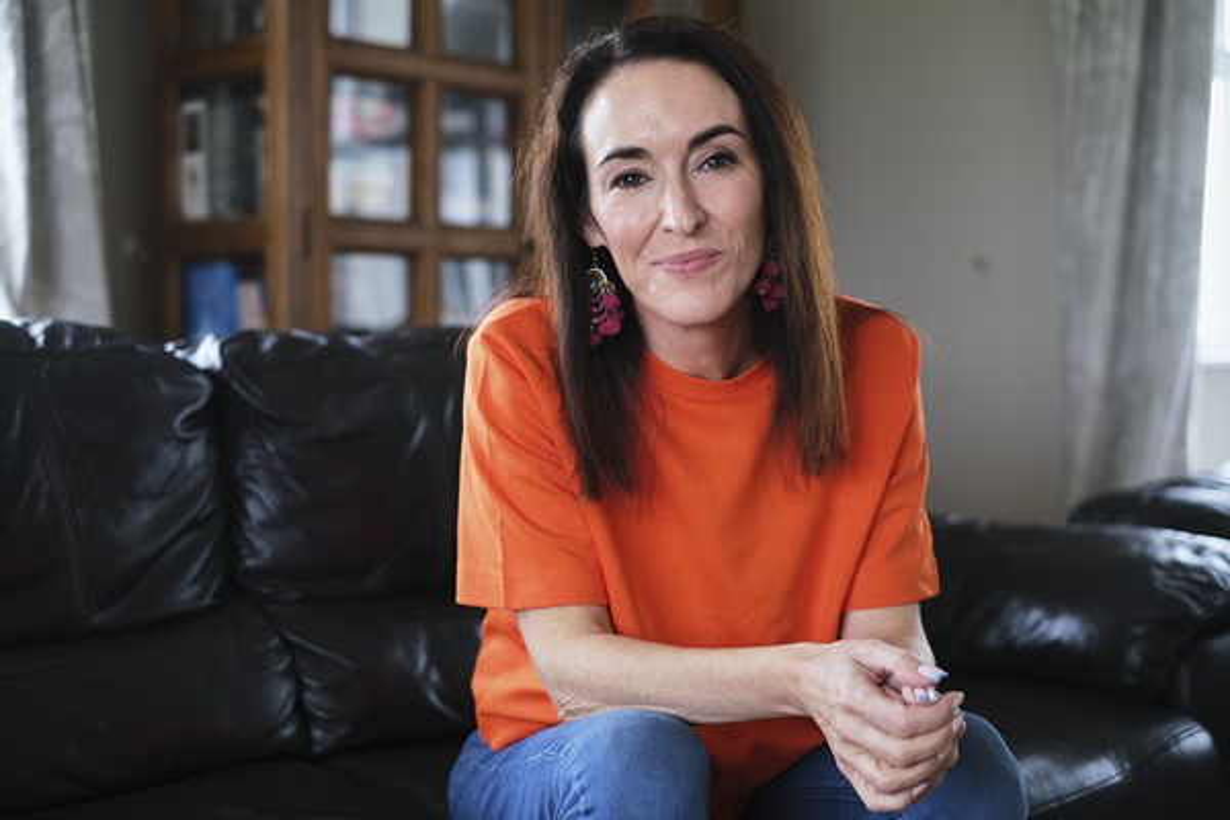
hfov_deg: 37.5
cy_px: 410
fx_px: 1811
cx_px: 615
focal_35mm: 53
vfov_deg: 25.5
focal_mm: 35
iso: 250
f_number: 2
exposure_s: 1/125
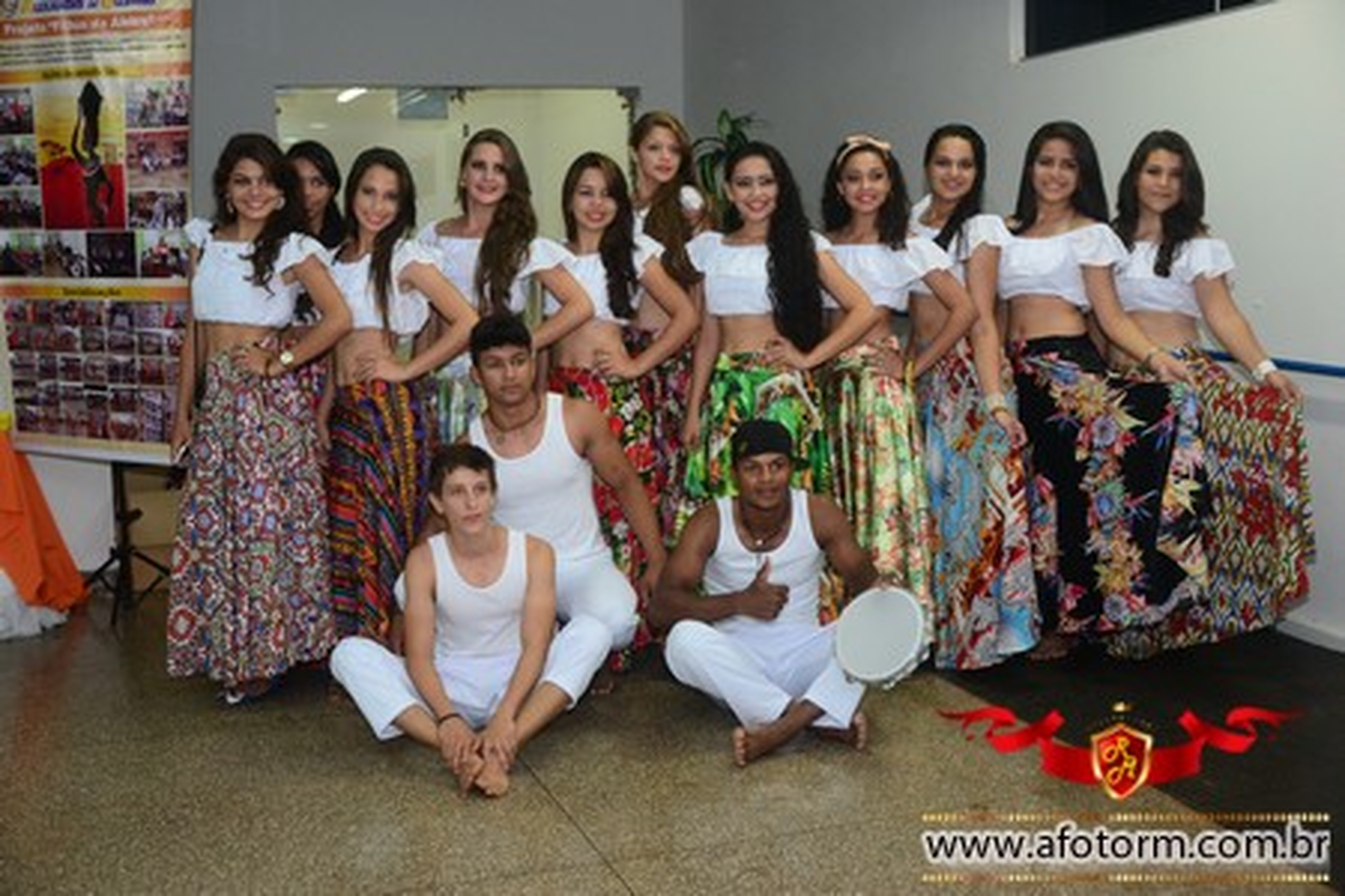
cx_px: 672
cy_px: 448
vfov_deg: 28.9
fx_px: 1737
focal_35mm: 46
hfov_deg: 42.3
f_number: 4
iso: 1600
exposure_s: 1/160
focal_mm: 31
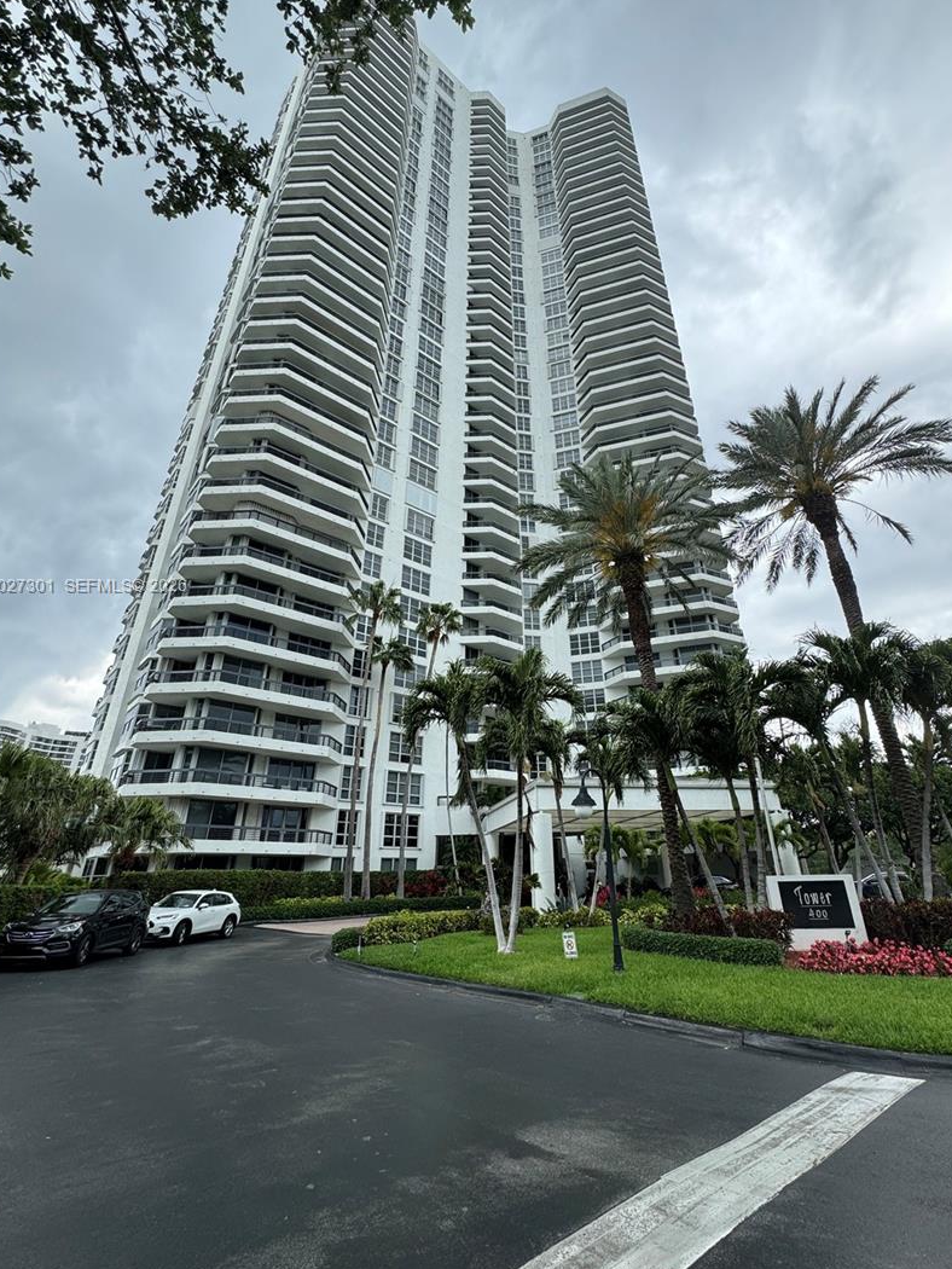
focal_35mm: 16
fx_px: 586
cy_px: 587
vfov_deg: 94.3
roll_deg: +1.1
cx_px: 507
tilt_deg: +27.8
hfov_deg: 78.0
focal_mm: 2.22
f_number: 2.2
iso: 40
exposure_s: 1/473
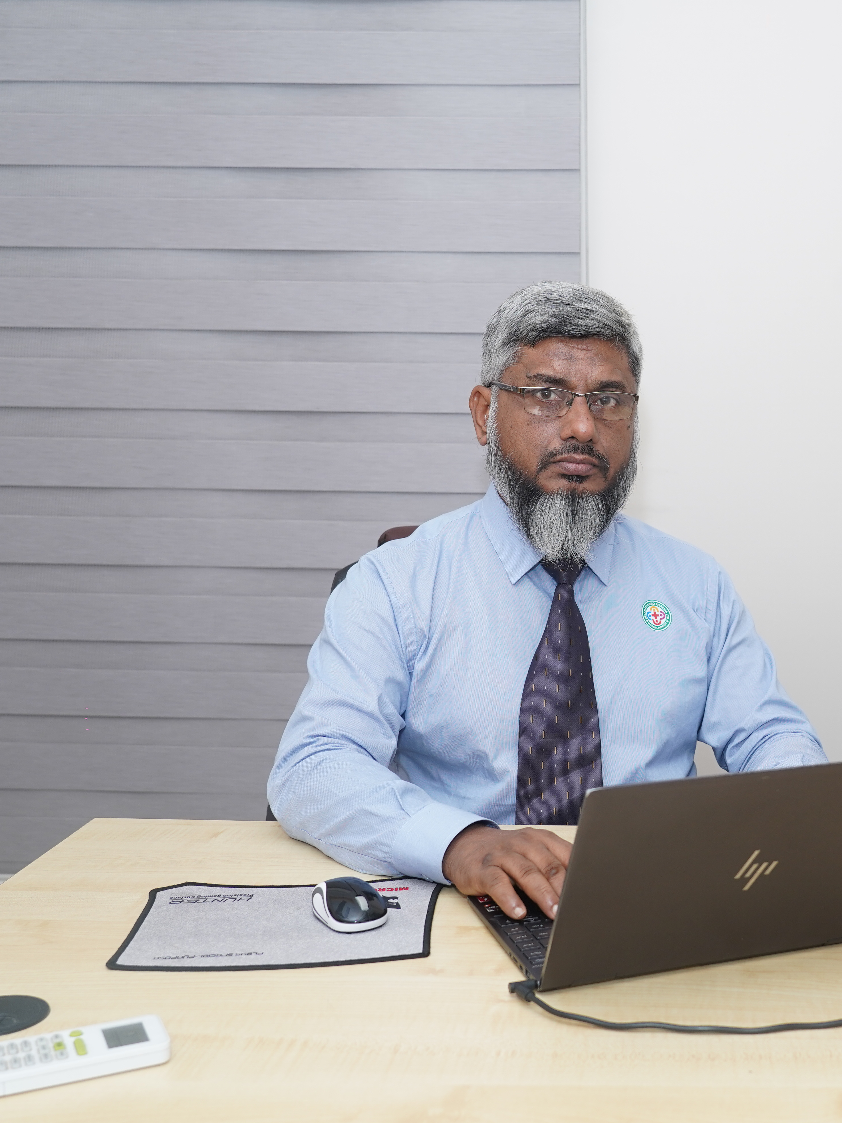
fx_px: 1427
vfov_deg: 42.9
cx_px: 706
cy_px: 568
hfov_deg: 31.8
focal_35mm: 44
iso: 500
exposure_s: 1/200
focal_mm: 30
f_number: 4.5
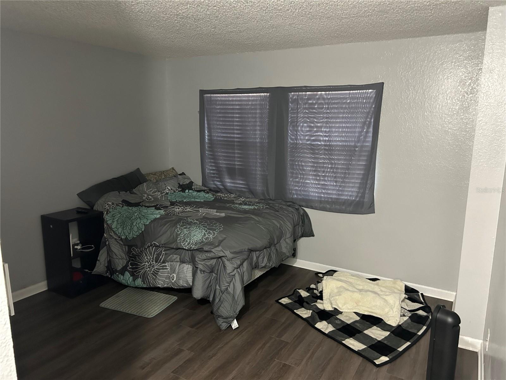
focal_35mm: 26
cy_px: 190
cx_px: 253
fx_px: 380
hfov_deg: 67.3
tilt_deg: -9.3
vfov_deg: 53.1
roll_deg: +0.1
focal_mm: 5.7
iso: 500
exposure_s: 1/30
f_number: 1.5
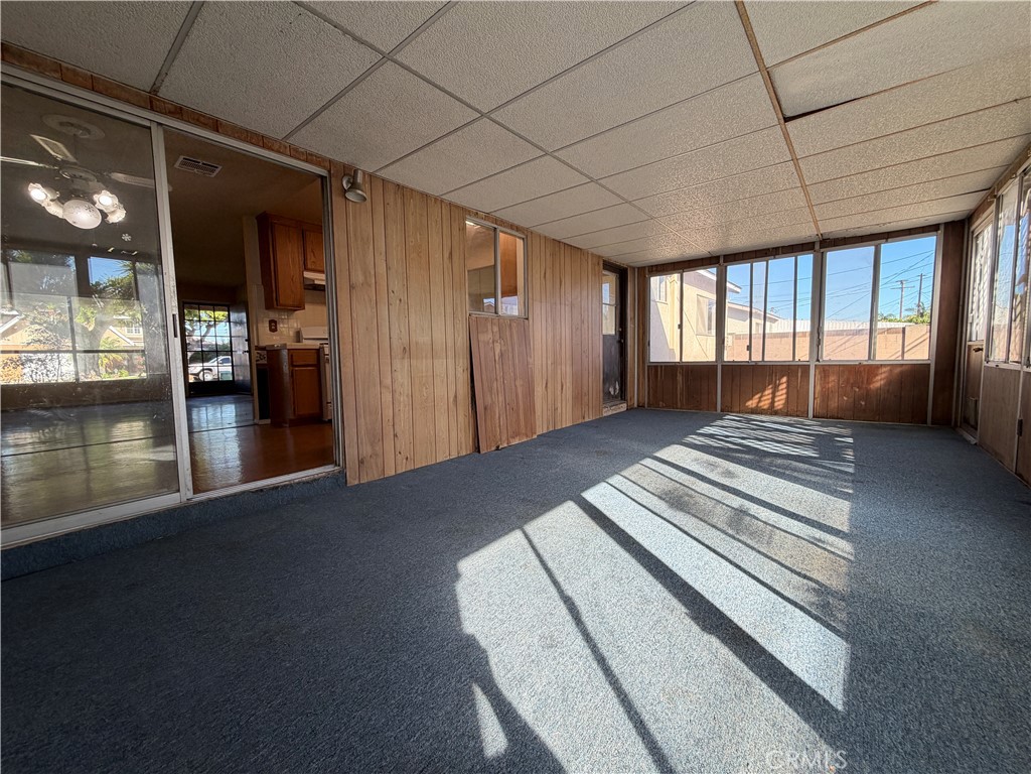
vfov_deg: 85.7
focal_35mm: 14
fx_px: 417
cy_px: 387
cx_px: 516
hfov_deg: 102.1
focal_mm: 2.22
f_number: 2.2
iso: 40
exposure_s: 1/141
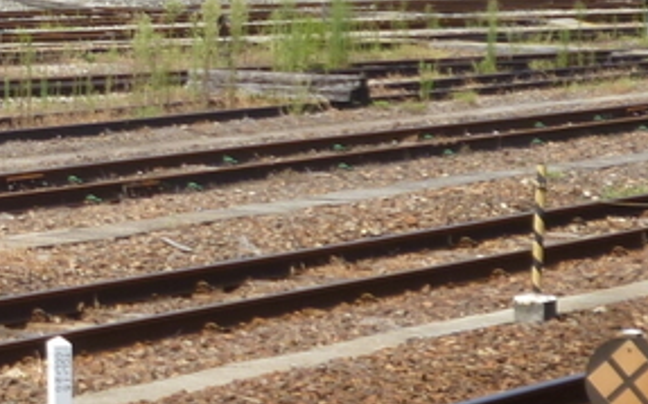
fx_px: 3759
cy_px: -18
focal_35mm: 213
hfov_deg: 9.5
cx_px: -393
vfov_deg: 6.1
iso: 100
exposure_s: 1/400
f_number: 4
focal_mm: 8.6
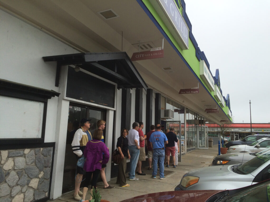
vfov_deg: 48.2
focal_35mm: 29
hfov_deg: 61.7
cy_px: 101
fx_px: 226
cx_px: 135
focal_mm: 4.15
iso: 32
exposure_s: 1/494
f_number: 2.2
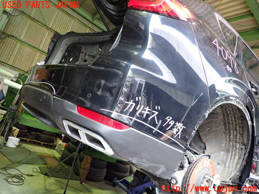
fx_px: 187
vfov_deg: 54.9
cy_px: 97
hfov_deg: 69.4
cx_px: 130
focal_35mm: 25
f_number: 2
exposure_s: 1/30
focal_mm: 4.5
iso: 400
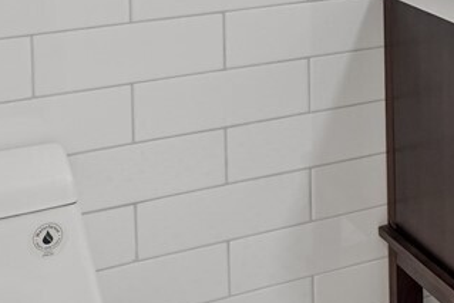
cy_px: -238
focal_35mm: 85
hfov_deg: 21.0
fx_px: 1072
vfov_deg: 14.3
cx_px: 643
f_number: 8
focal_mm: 16
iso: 400
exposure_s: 1/50
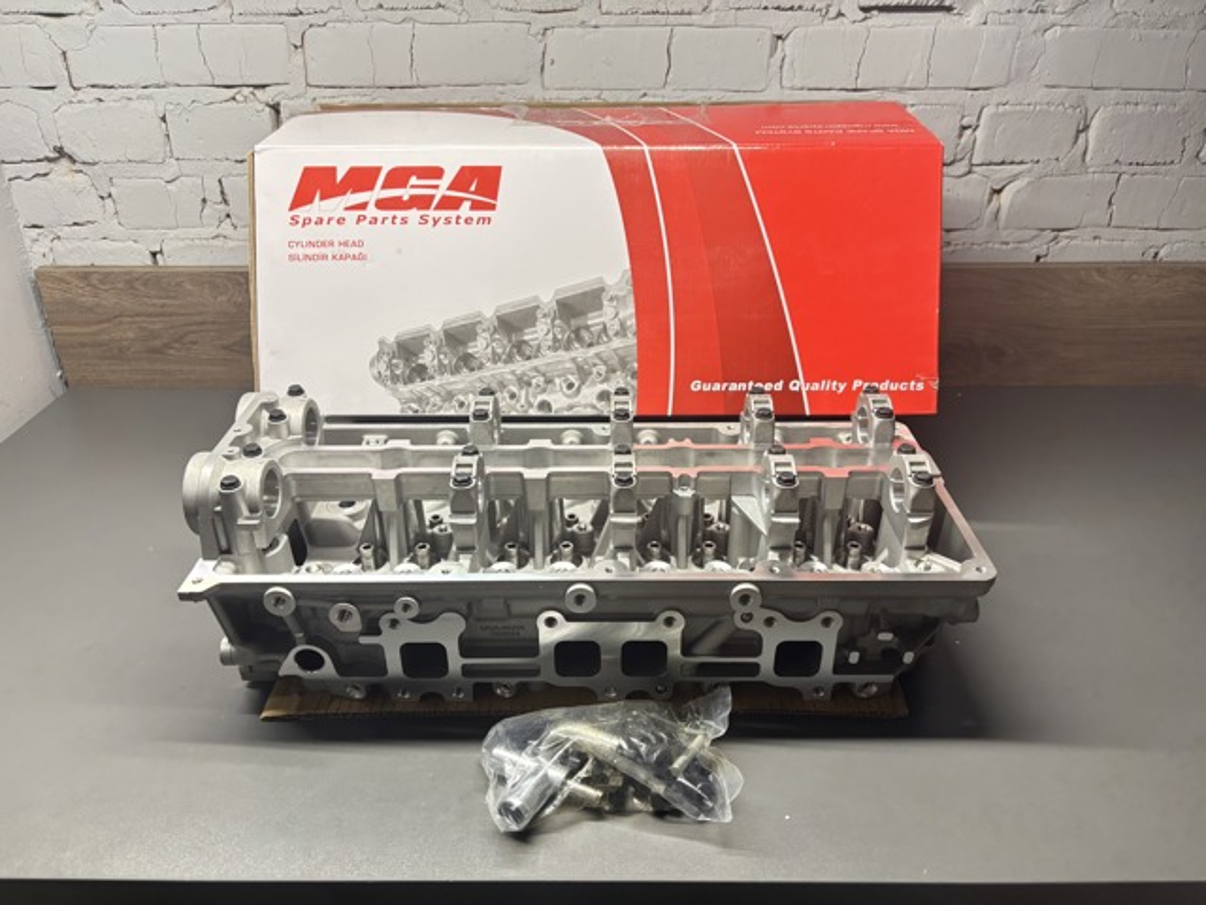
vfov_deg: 53.1
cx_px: 603
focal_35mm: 26
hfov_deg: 67.3
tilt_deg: -28.0
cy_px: 452
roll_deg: +0.9
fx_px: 906
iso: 200
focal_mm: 5.96
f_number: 1.6
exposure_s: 1/50
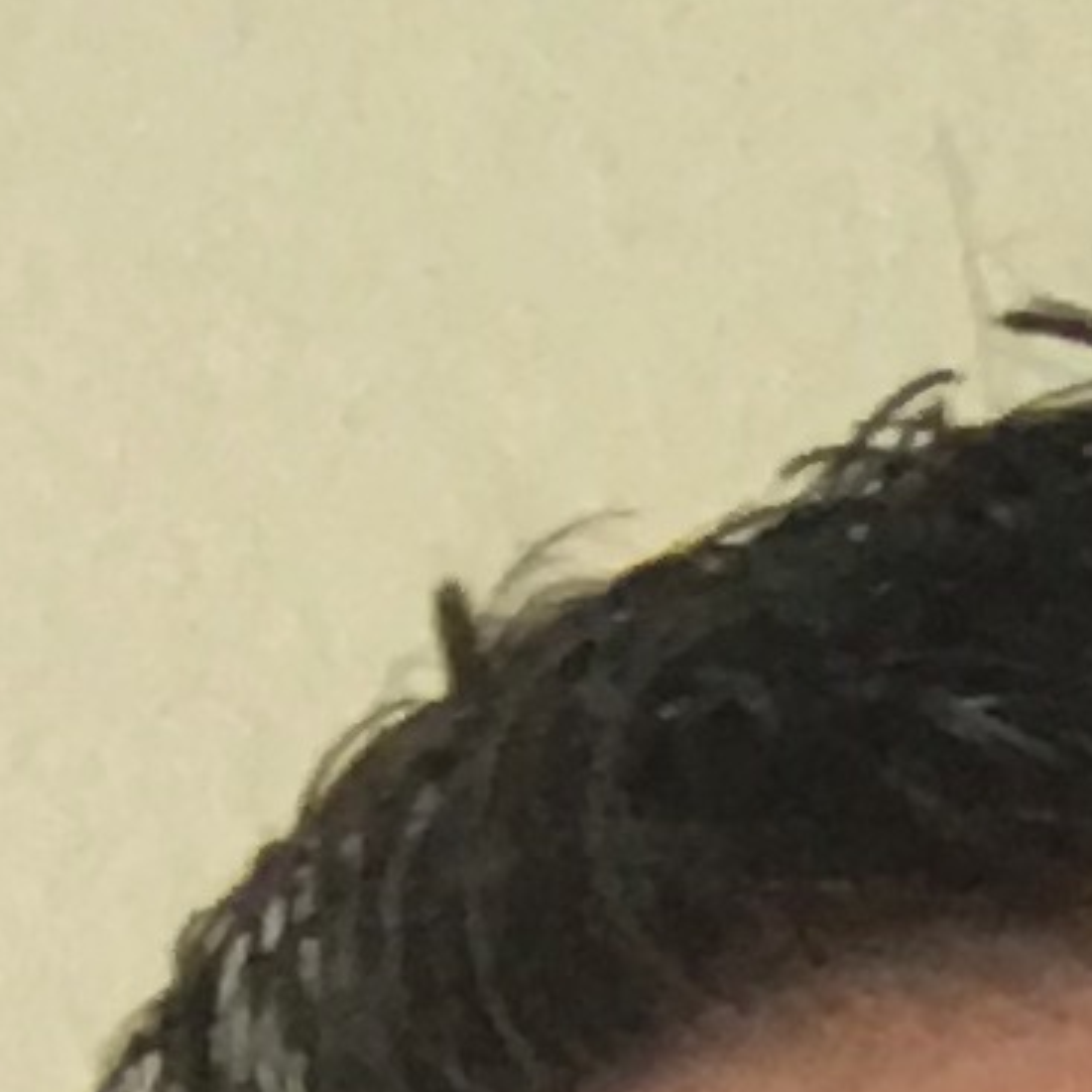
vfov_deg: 6.0
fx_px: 8494
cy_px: 4523
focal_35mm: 238
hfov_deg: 6.9
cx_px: 2630
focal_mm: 2.87
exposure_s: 1/20
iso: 160
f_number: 2.2
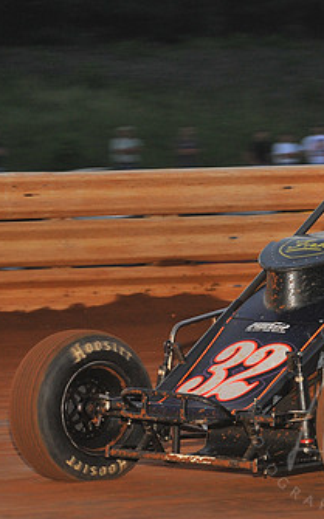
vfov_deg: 9.9
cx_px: 343
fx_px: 2999
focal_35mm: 212
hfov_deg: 6.2
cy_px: 275
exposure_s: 1/320
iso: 1000
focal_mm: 120
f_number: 8
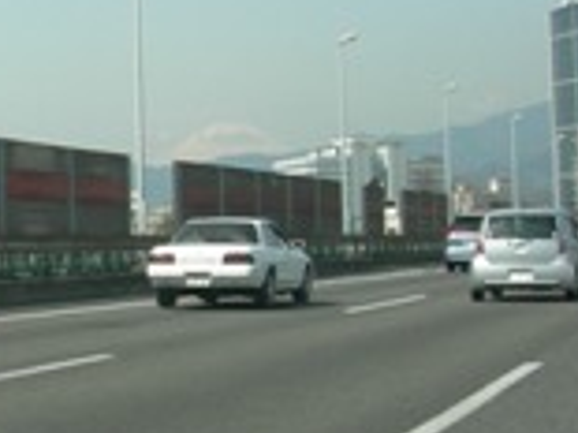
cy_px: 230
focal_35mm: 116
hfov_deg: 15.5
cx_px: -313
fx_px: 1935
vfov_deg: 12.8
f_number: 6
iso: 64
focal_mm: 7.5
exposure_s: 1/215
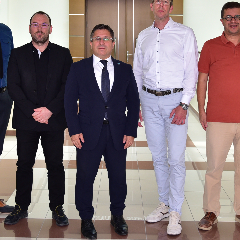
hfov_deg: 25.7
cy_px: 51
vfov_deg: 25.3
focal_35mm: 67
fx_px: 526
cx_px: 107
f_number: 4
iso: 500
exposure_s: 1/200
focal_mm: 31
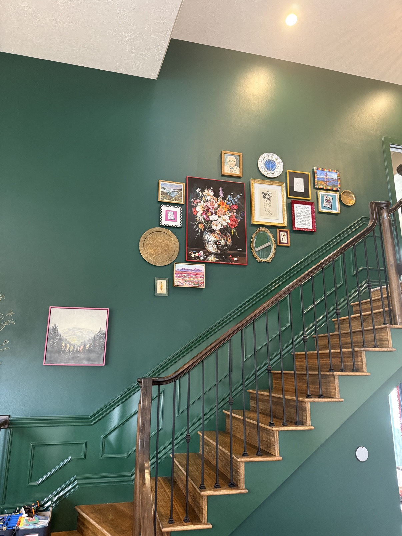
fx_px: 372
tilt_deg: +14.7
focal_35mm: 24
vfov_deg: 71.6
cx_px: 201
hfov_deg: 56.8
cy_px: 268
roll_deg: -0.4
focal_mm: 6.76
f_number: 1.78
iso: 400
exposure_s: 1/60
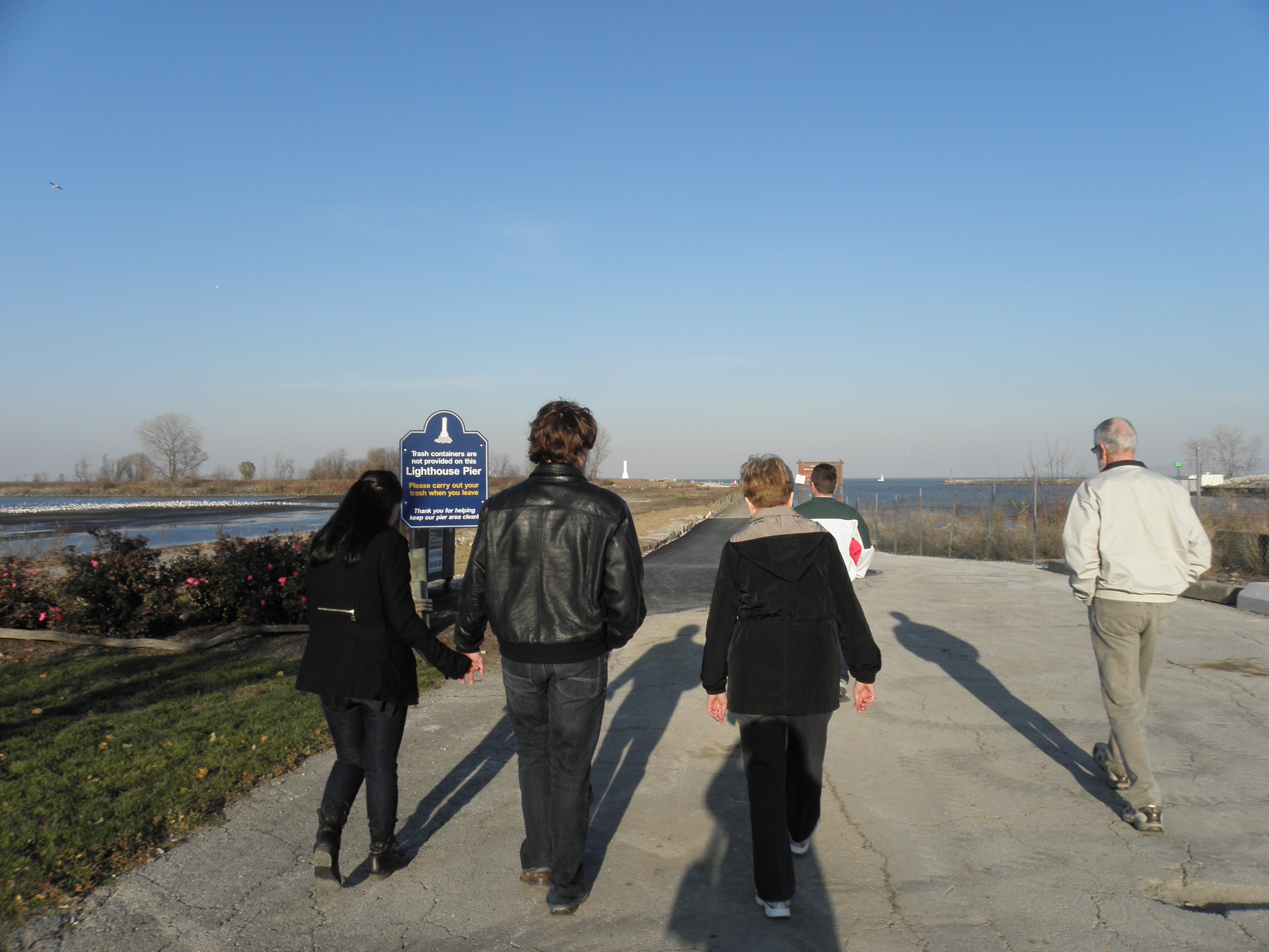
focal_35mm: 26
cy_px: 476
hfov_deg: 67.3
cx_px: 634
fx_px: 953
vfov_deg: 53.1
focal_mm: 4.6
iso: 64
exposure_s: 1/320
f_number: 5.6
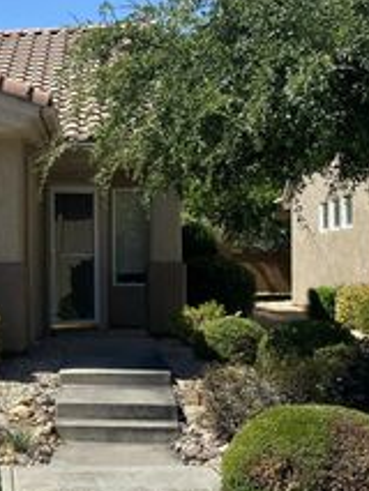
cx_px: -127
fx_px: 1108
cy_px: 286
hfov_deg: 17.6
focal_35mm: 78
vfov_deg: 25.0
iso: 32
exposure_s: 1/2358
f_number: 1.8
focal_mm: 4.25
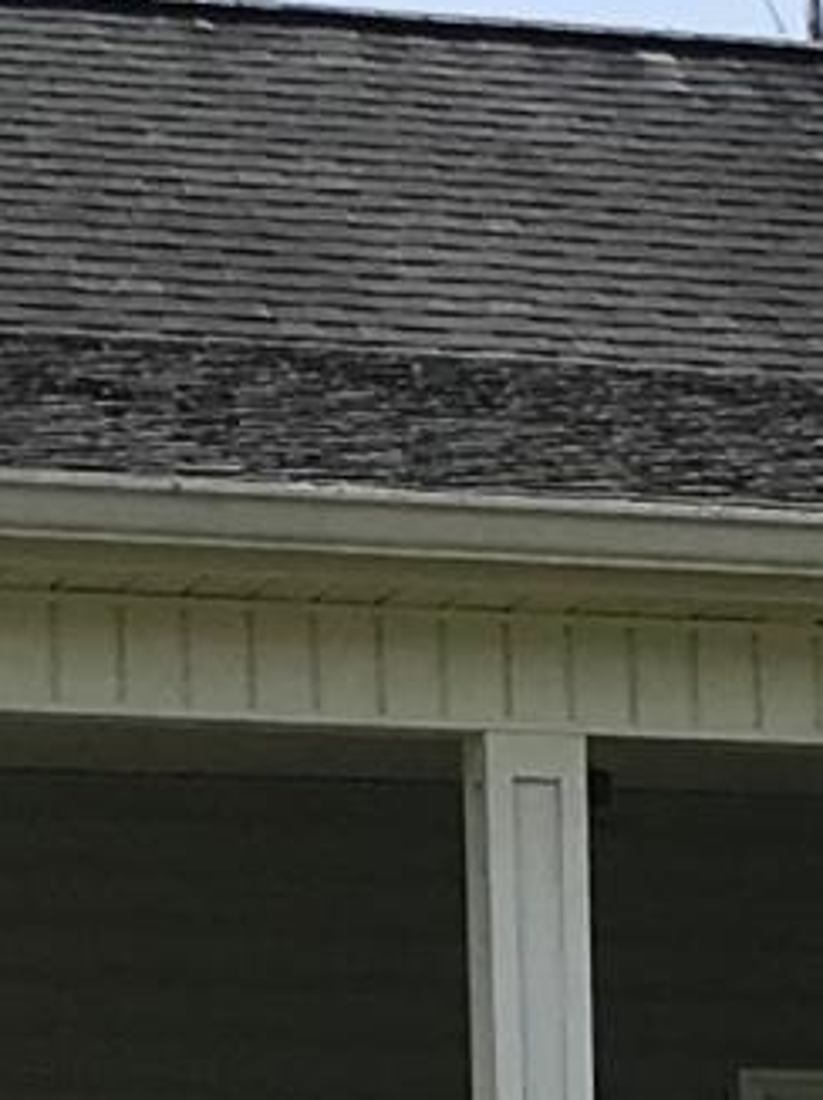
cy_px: 1994
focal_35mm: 258
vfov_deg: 7.5
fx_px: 8189
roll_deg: +1.2
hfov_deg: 5.6
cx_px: 1602
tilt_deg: +0.5
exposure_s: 1/2398
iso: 20
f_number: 1.8
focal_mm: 3.99
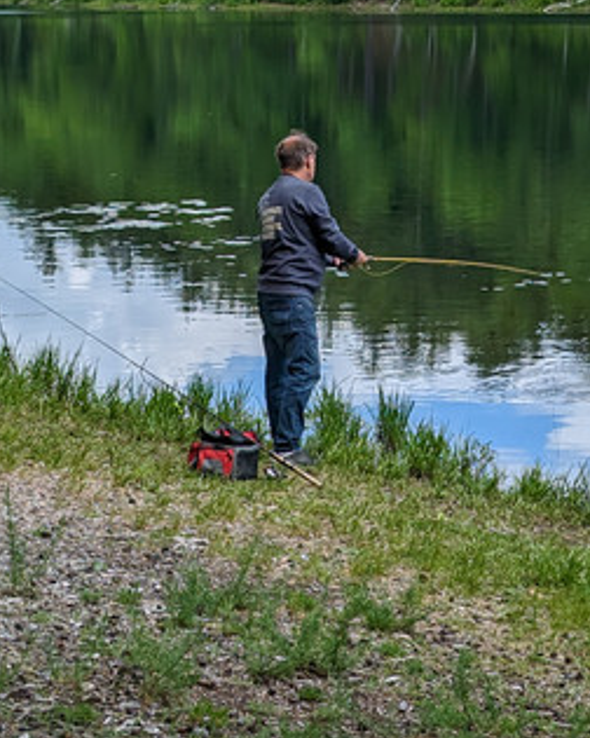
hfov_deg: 12.9
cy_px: 319
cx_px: 414
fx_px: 2597
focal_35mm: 119
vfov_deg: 16.2
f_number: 1.85
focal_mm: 6.81
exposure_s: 1/2451
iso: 48
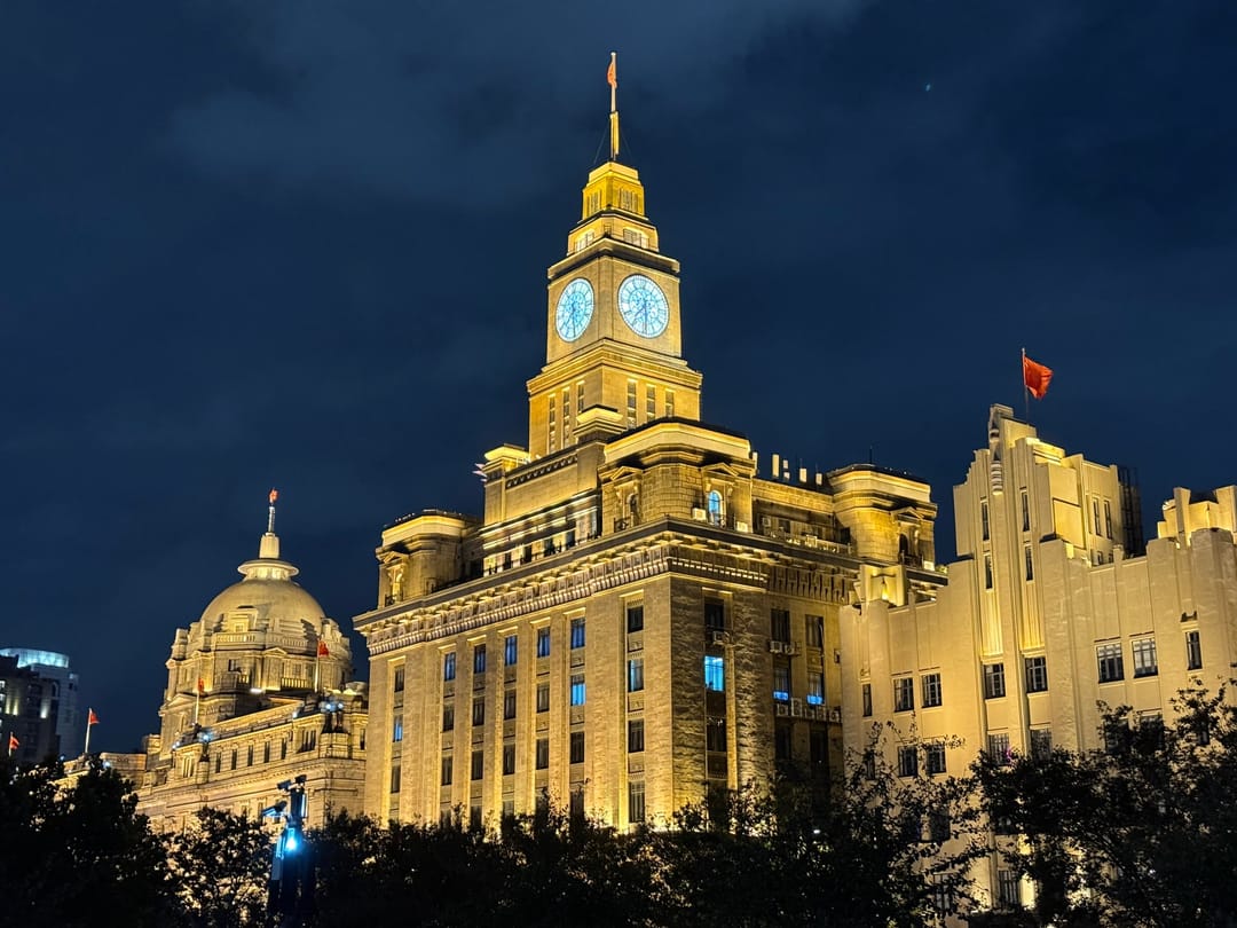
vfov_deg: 30.3
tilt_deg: +15.0
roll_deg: -0.4
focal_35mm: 48
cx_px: 618
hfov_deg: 39.7
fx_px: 1715
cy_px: 464
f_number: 1.78
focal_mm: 6.76
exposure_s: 1/40
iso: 400
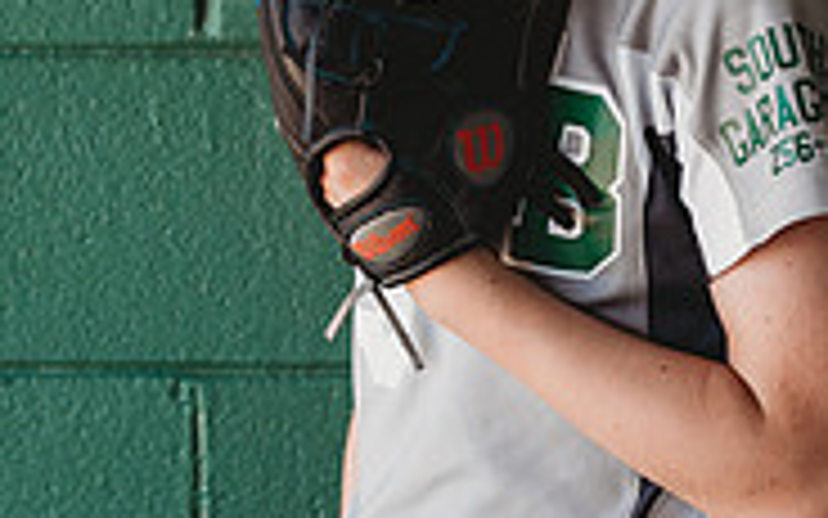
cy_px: -45
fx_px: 4784
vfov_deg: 6.2
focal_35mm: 212
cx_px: 423
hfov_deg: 9.9
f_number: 2.8
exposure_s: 1/250
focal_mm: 85
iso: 200
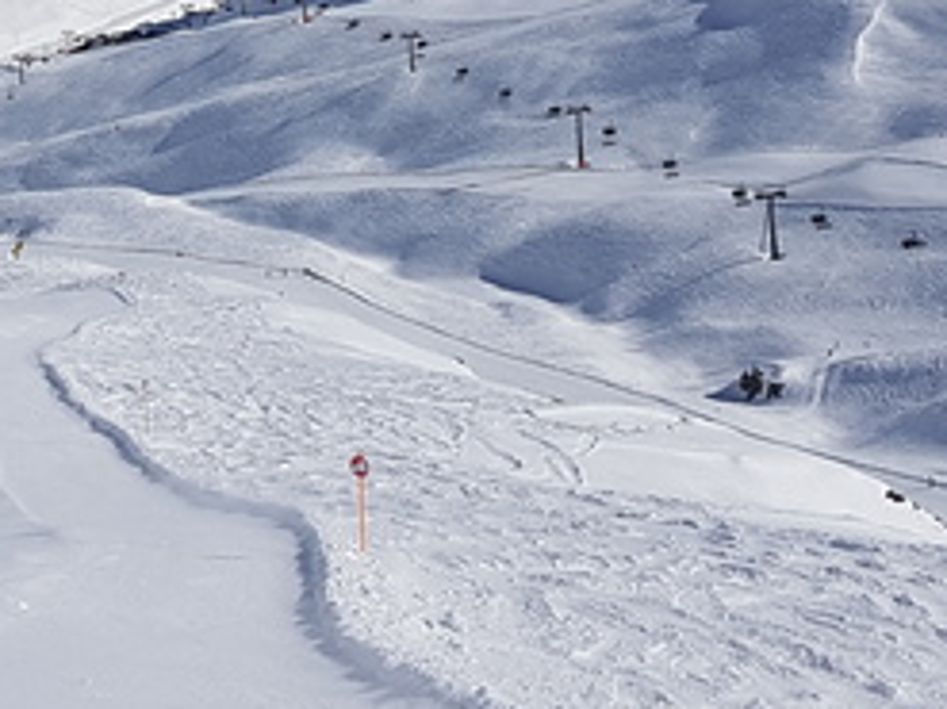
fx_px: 2953
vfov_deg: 13.3
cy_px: -192
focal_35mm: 108
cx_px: 88
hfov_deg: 17.9
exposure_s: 1/9760
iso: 50
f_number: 1.7
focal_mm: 4.2
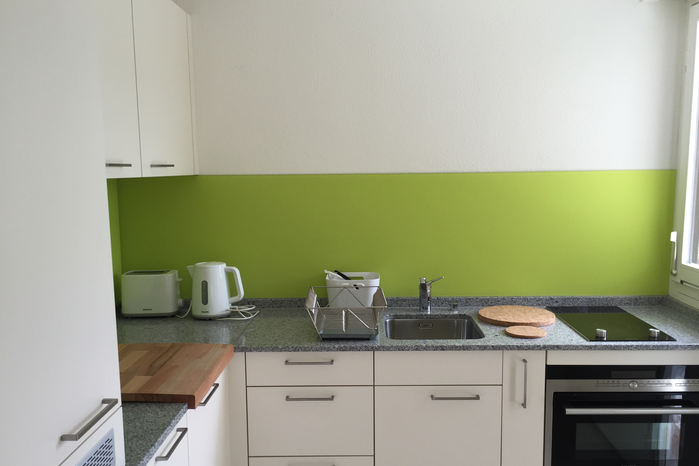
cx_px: 358
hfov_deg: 60.3
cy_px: 259
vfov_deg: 42.3
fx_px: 602
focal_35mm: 31
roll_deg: +0.8
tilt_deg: -9.1
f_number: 2.2
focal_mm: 4.15
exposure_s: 1/100
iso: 50
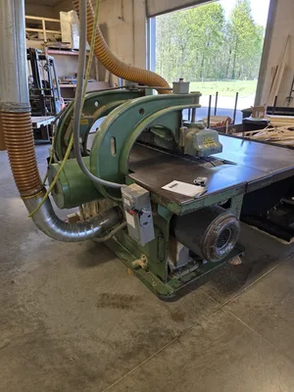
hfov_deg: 58.9
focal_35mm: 23
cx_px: 147
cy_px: 196
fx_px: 260
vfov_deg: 73.9
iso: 64
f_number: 1.7
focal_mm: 6.3
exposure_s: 1/120
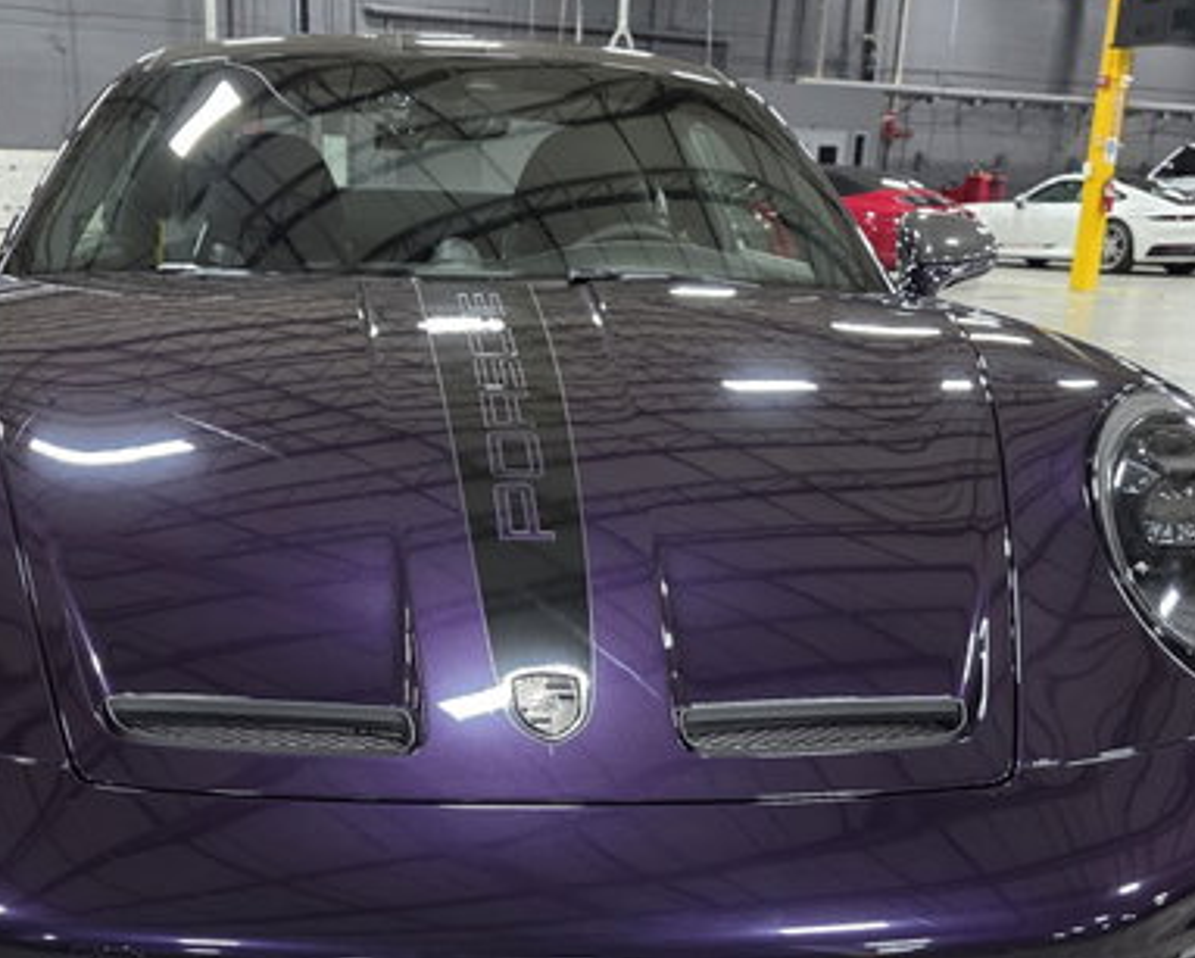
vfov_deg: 32.6
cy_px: 758
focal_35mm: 45
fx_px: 1593
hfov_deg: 40.9
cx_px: 465
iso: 640
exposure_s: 1/120
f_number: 1.7
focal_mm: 6.3
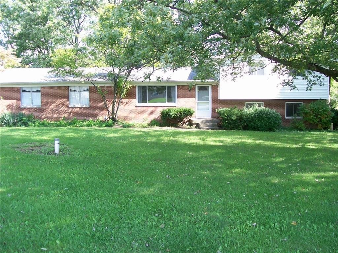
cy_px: 126
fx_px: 352
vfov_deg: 39.7
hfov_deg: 51.4
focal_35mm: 36
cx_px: 169
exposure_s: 1/199
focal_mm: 6
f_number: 2.7
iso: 80
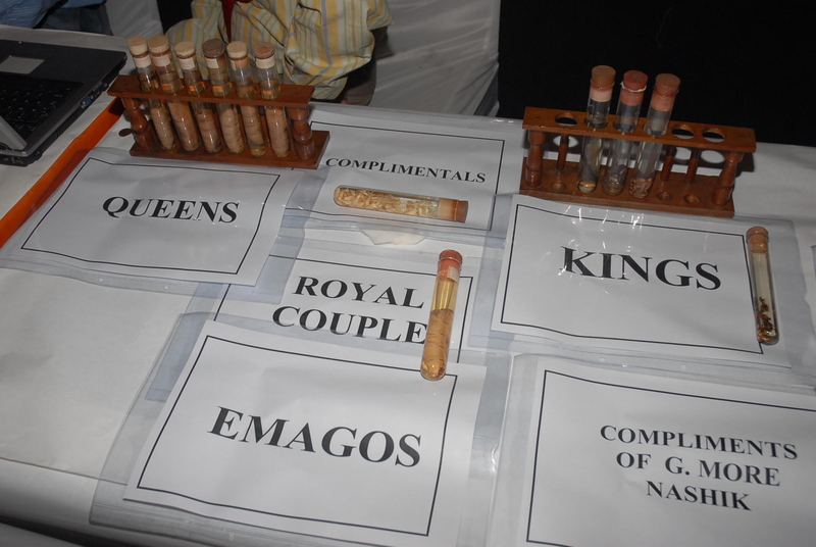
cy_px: 274
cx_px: 408
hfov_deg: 53.1
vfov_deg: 37.0
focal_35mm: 36
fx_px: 817
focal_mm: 24
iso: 400
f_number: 6.3
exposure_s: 1/125
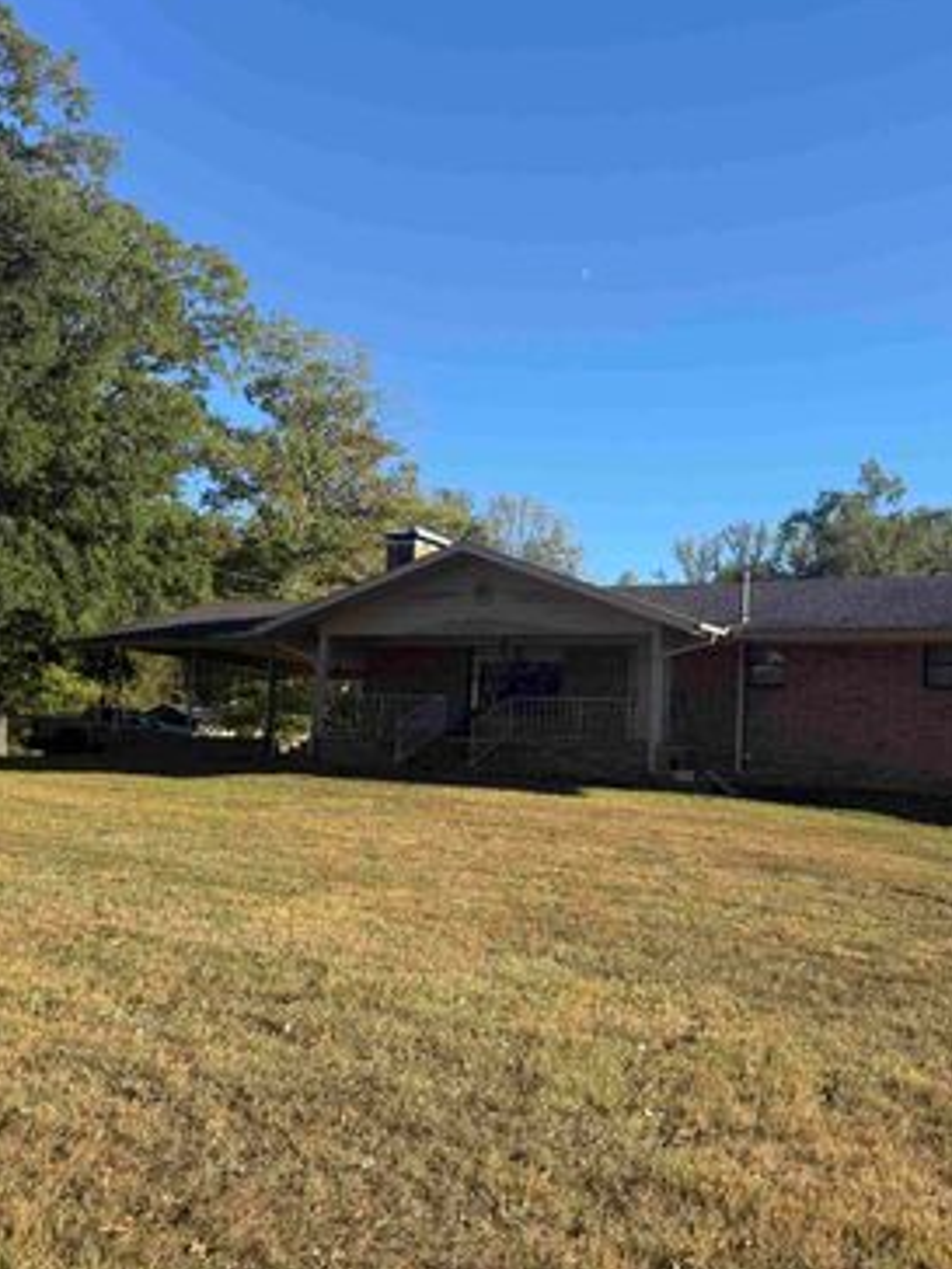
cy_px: 643
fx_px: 1210
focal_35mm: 33
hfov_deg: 42.5
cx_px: 617
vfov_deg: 55.4
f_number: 1.78
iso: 80
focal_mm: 6.76
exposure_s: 1/2370
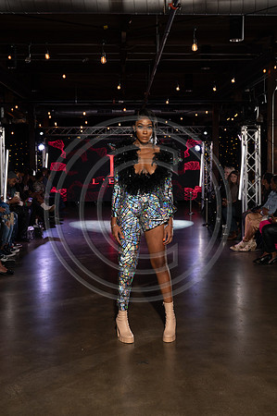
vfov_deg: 42.0
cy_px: 208
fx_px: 544
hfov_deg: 28.6
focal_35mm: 47
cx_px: 138
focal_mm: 47
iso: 1000
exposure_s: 1/200
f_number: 6.3
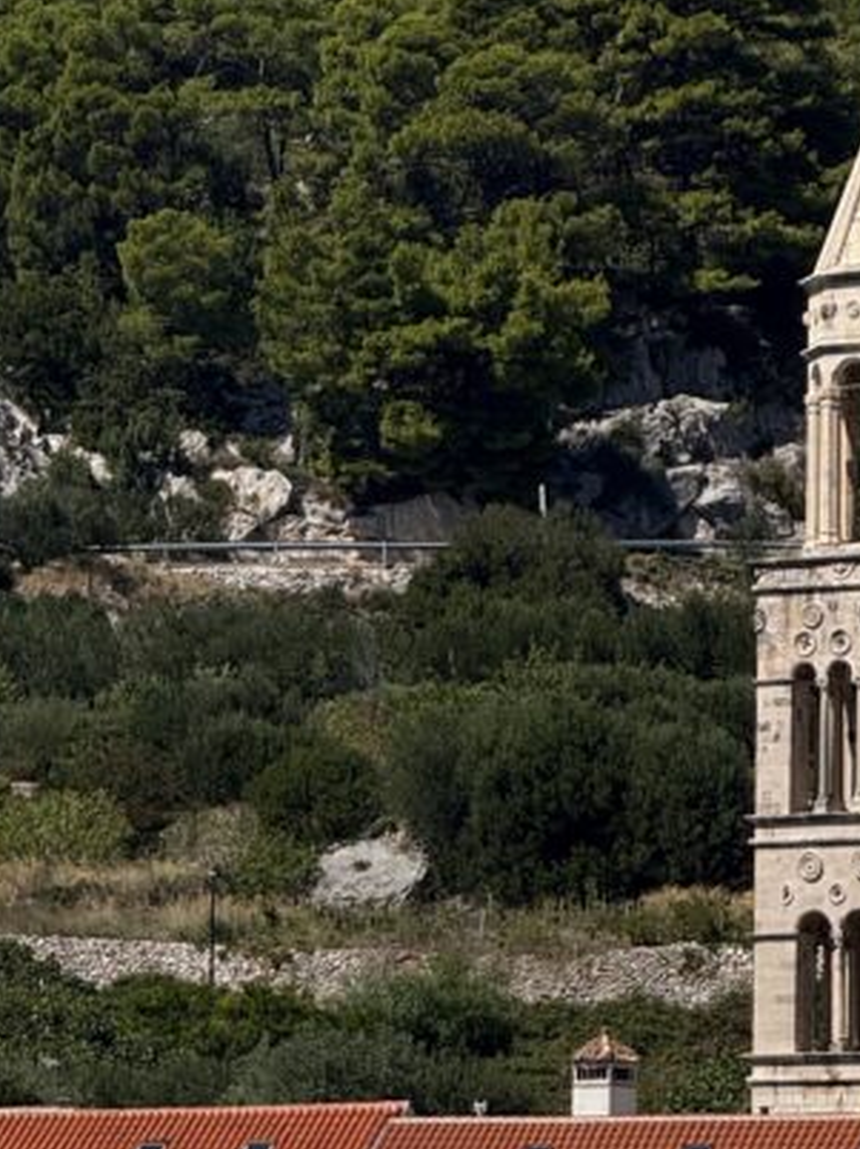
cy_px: 1409
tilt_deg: +1.4
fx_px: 10147
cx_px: 71
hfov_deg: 4.8
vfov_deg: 6.4
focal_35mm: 306
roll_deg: -0.2
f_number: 2.8
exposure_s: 1/2611
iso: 50
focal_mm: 15.66
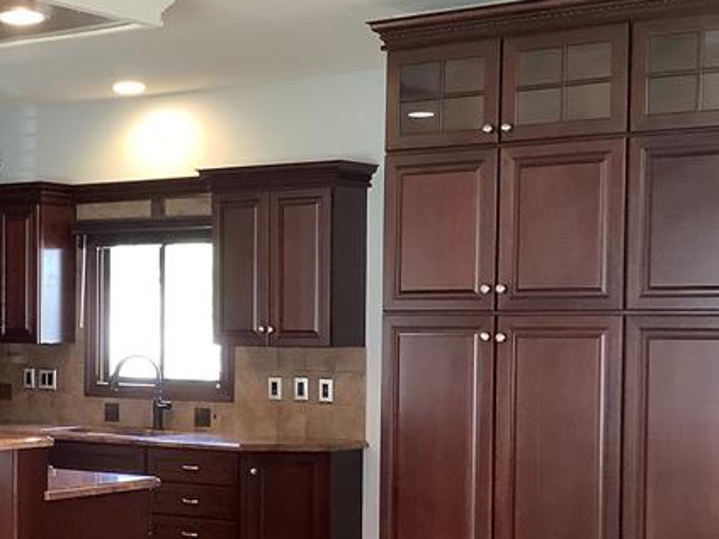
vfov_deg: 19.5
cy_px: 384
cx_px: 80
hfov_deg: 25.2
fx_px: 1557
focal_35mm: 75
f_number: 2.4
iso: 200
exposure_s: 1/60
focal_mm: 3.3
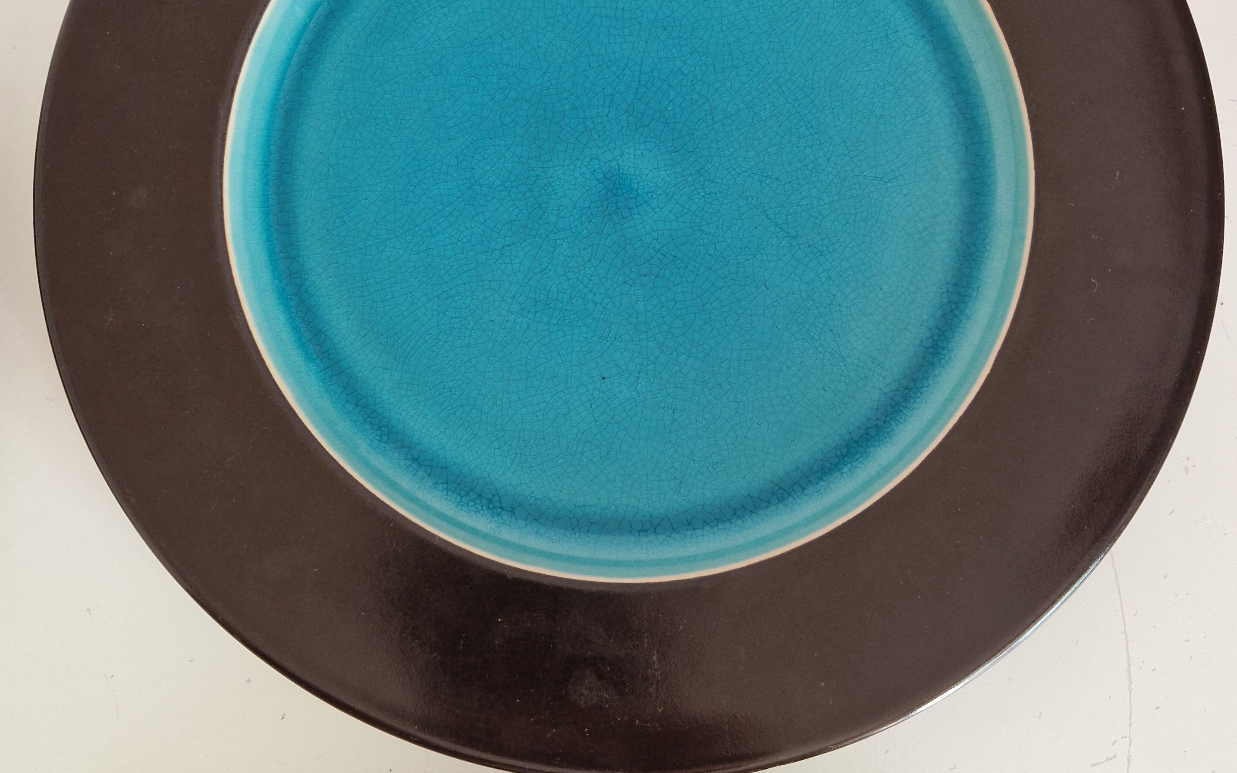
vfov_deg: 37.1
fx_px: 1146
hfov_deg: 56.7
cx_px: 596
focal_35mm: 34
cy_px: 291
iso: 50
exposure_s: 1/100
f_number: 1.8
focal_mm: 5.4
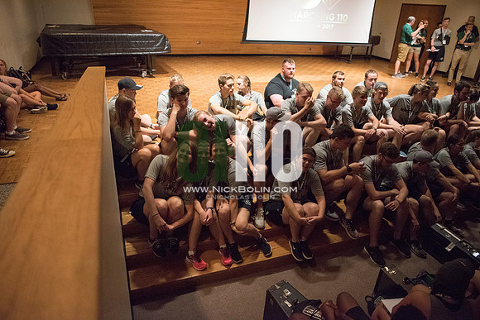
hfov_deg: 73.7
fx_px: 320
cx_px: 240
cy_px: 160
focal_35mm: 24
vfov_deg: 53.2
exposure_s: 1/200
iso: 5000
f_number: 3.2
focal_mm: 24
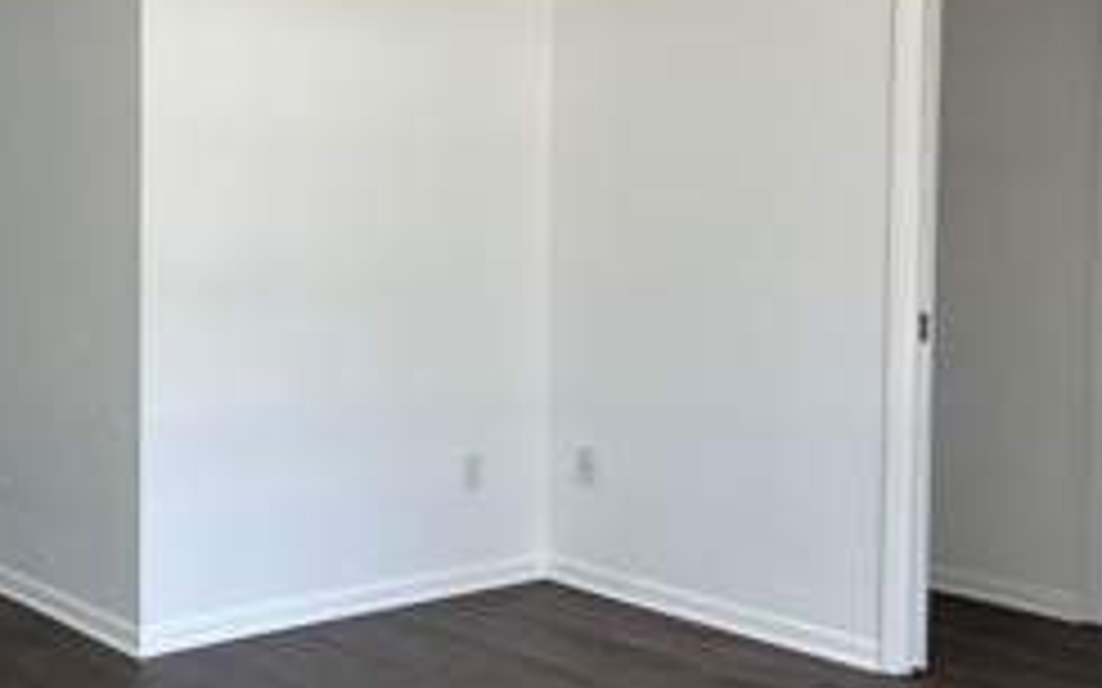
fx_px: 1621
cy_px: 243
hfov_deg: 36.4
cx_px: 234
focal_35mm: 54
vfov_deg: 23.9
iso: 40
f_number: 1.5
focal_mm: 5.7
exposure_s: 1/121
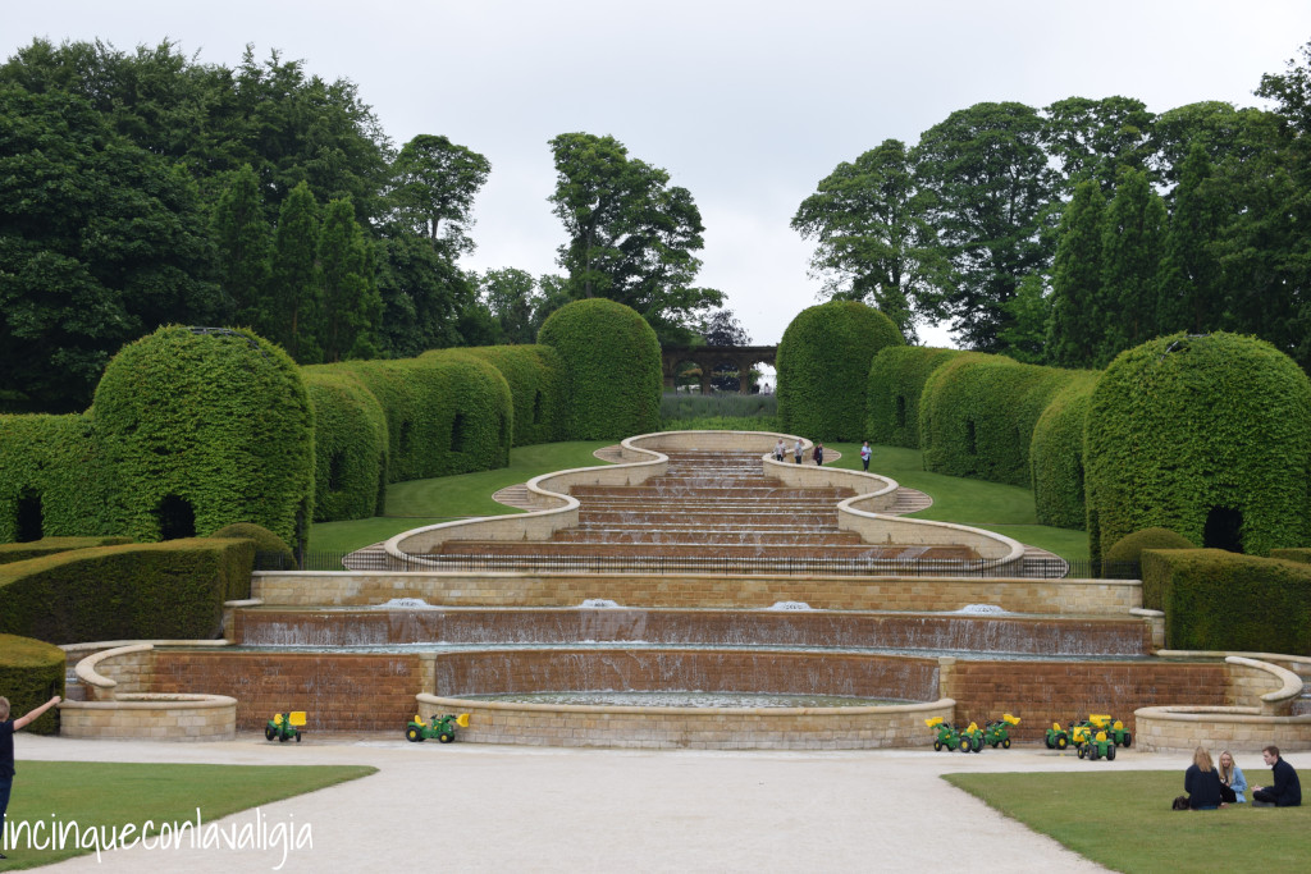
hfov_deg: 33.4
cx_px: 656
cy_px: 437
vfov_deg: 22.6
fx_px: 2185
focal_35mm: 60
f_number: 8
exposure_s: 1/250
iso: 280
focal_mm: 40
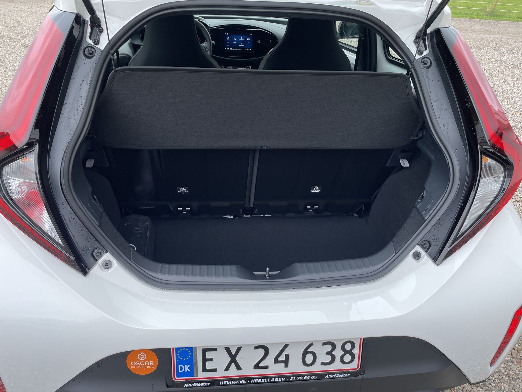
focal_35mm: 26
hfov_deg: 67.3
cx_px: 261
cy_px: 196
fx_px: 392
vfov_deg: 53.1
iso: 32
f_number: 1.6
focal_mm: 4.2
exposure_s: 1/520
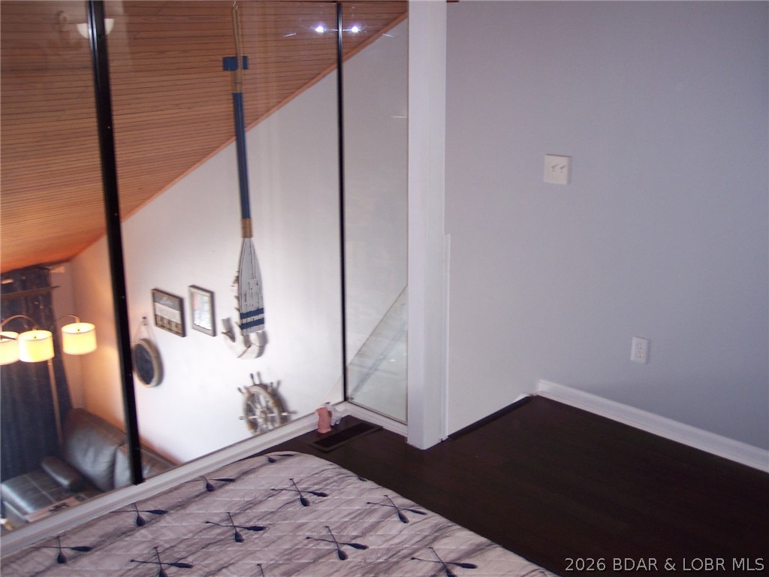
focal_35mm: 38
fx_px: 844
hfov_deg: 49.0
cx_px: 384
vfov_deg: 37.7
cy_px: 288
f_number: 2.8
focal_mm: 8
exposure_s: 1/30
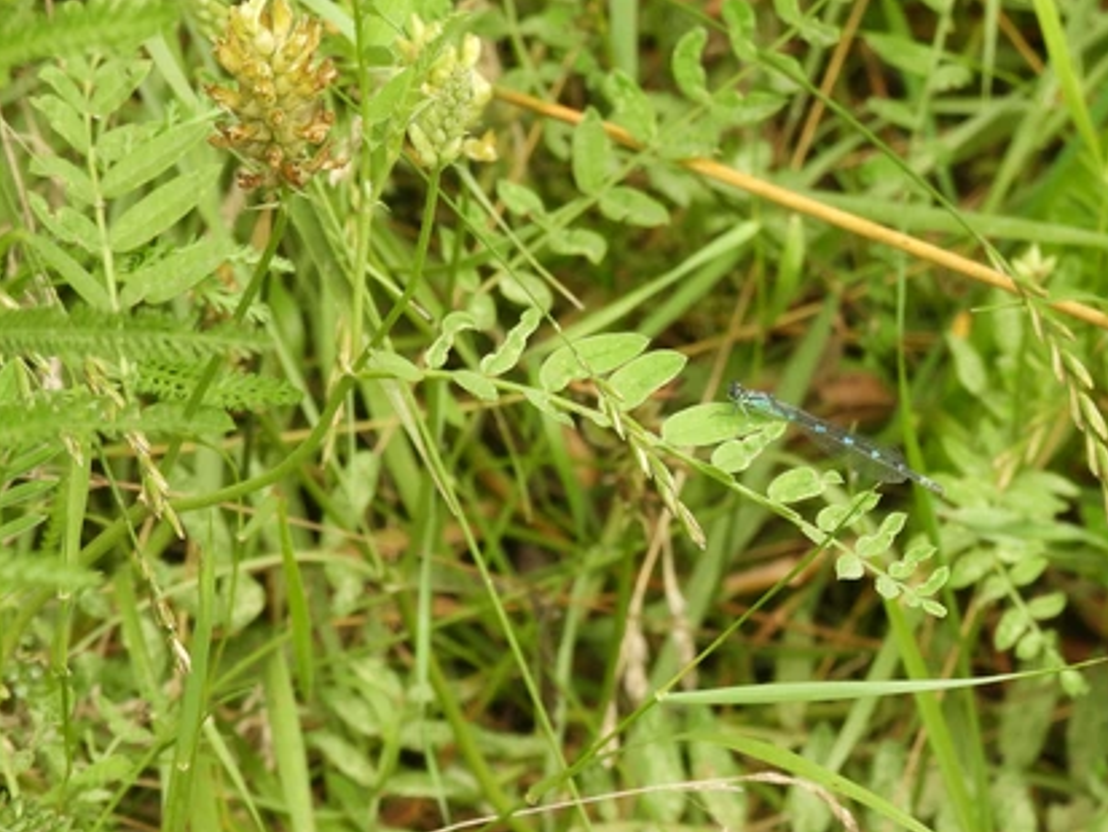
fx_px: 11911
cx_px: 797
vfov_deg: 4.0
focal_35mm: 372
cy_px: 507
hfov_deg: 5.3
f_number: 5
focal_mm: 42.8
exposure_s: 1/100
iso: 100
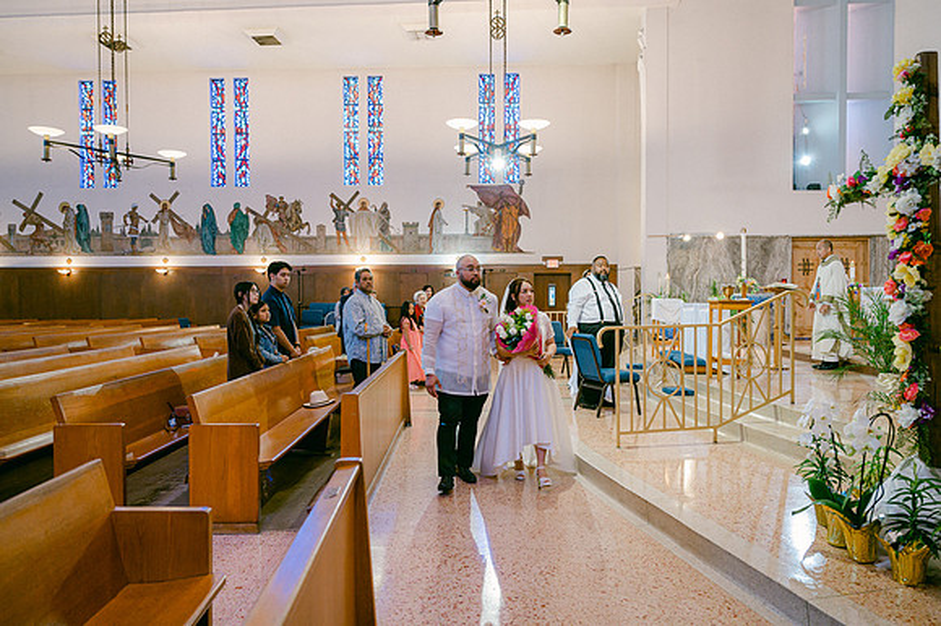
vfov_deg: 50.5
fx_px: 664
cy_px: 313
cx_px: 461
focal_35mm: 25
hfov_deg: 70.6
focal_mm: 24
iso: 1600
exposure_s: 1/125
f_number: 3.2
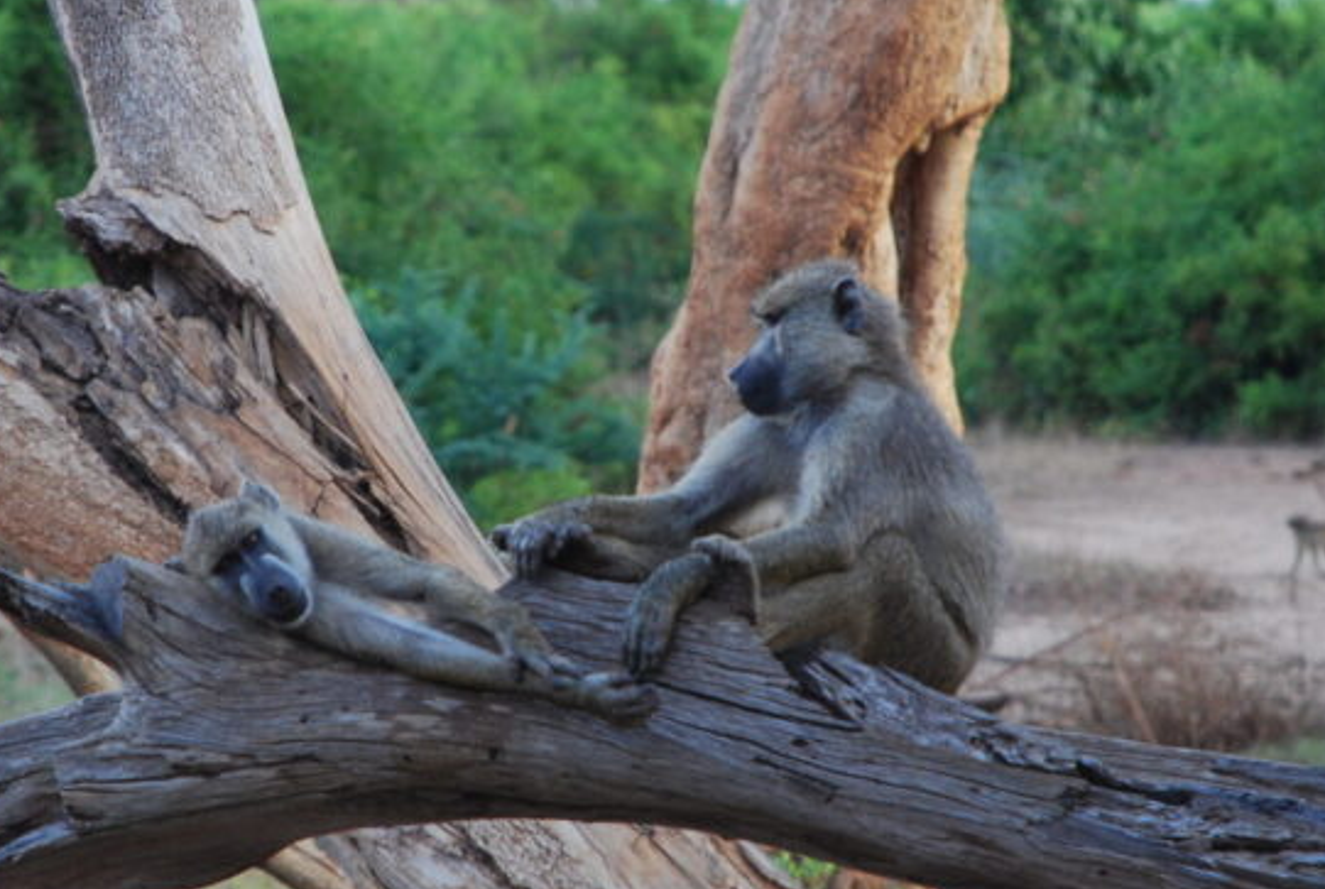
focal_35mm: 383
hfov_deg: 5.4
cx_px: 554
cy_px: 443
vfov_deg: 3.6
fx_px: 14122
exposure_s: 1/80
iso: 400
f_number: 5.6
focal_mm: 135
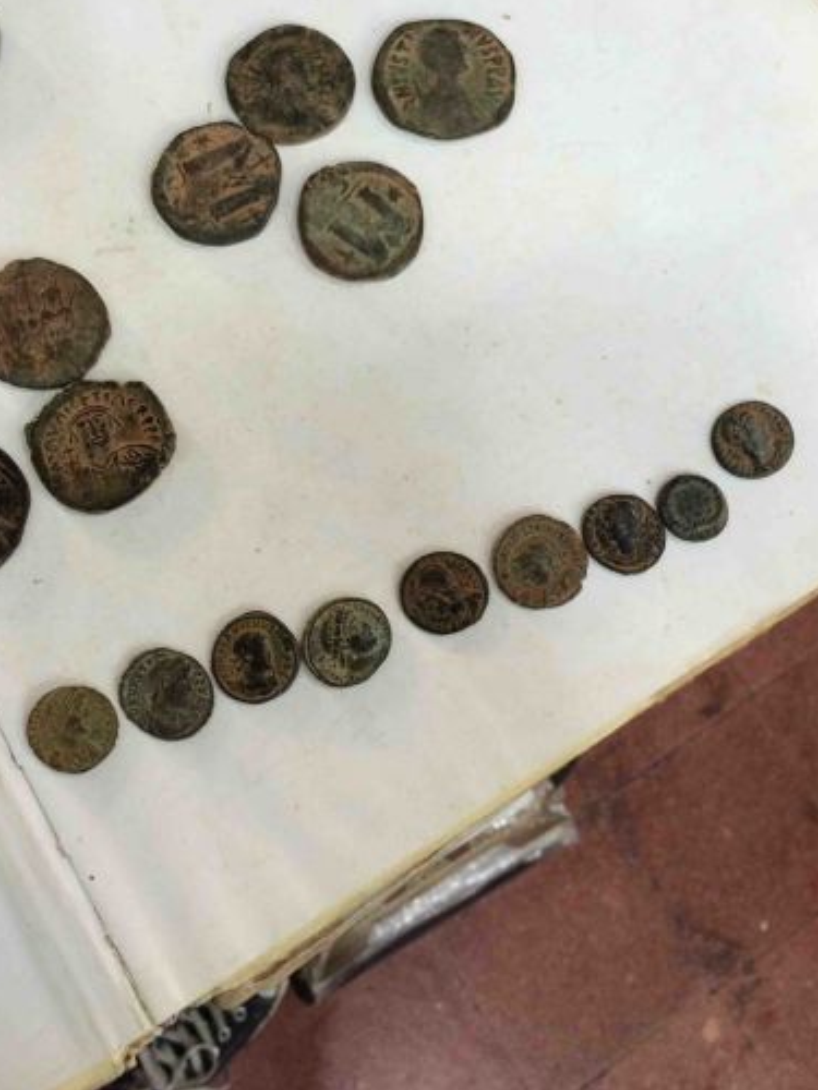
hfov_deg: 39.5
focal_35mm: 36
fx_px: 1134
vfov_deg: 51.1
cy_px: 458
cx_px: 338
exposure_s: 1/30
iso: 50
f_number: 2.2
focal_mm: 4.12
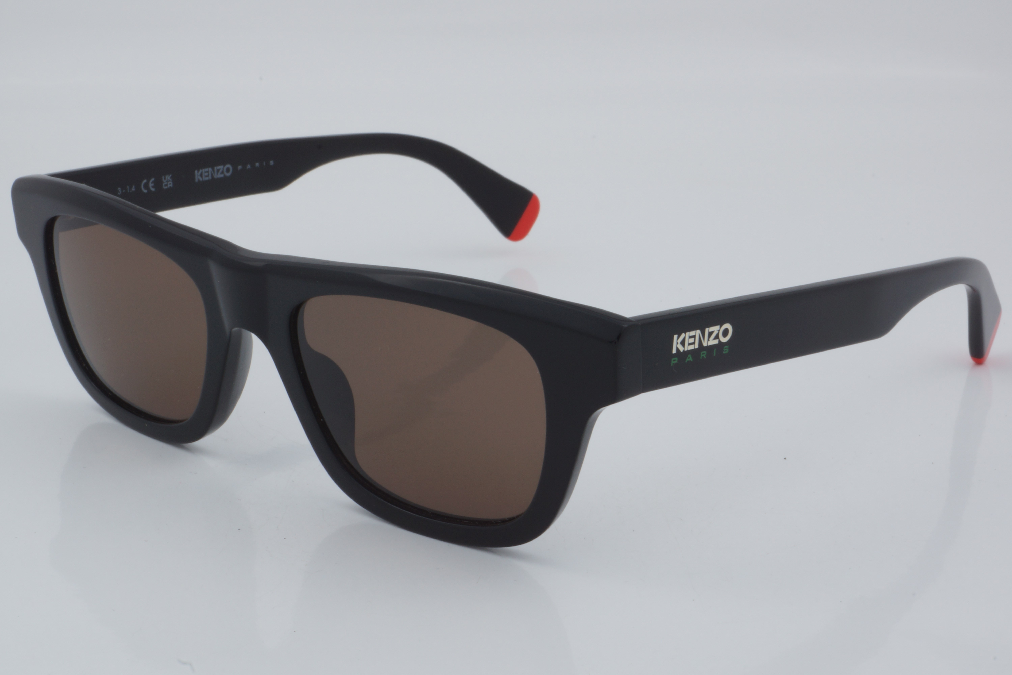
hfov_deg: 29.9
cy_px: 338
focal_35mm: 68
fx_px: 1897
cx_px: 506
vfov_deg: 20.2
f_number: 32
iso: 100
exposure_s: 1/3
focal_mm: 45
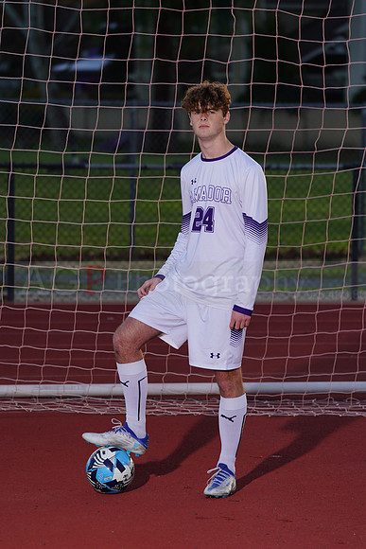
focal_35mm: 200
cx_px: 183
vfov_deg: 10.3
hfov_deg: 6.9
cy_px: 274
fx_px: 3048
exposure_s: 1/200
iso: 200
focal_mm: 200
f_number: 5.6
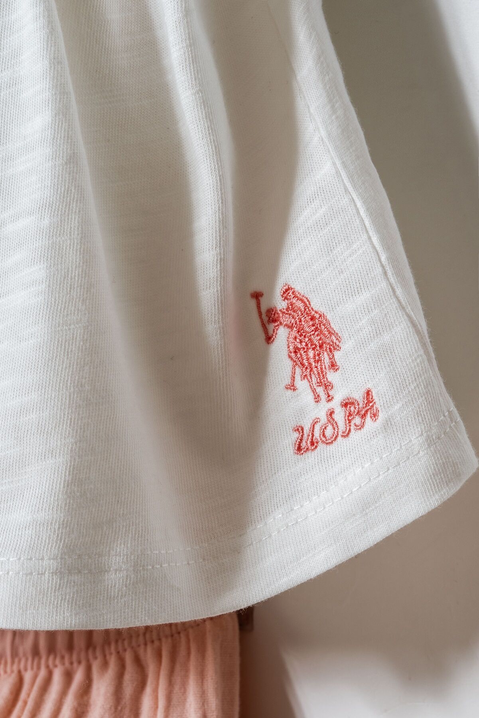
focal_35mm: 75
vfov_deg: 27.0
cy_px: 359
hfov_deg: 18.2
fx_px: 1496
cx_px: 240
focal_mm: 50
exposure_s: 1/125
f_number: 11
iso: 160
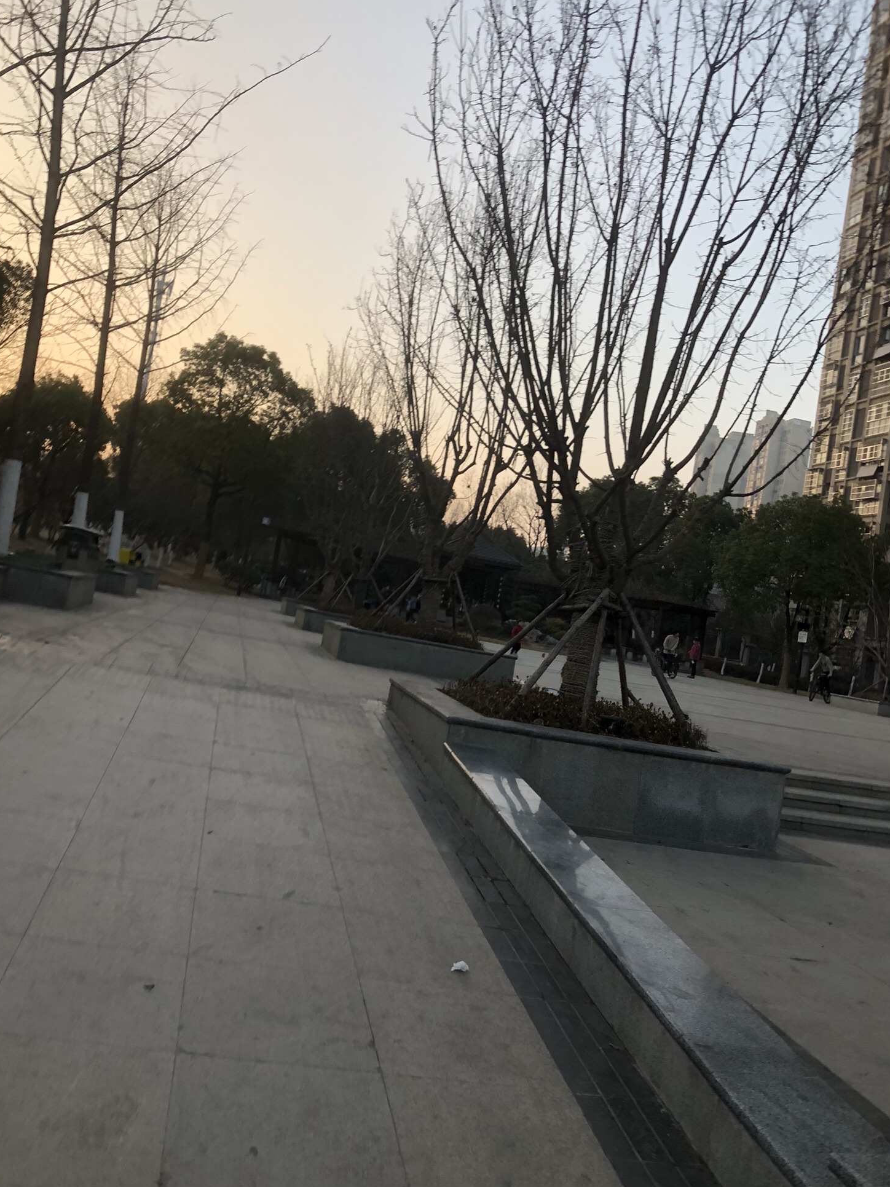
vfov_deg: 61.7
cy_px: 579
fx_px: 994
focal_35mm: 29
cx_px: 435
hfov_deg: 48.2
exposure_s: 1/201
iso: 20
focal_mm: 3.99
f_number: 1.8
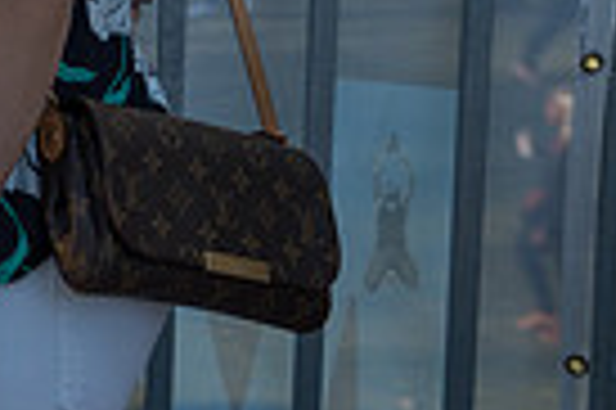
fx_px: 2461
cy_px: -444
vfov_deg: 8.9
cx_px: -481
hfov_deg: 13.0
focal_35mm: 144
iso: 200
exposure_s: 1/400
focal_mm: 34
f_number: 4
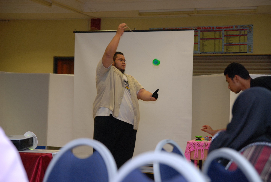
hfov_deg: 26.9
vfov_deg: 18.3
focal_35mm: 75
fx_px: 566
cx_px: 136
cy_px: 91
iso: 500
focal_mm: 50
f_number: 2.8
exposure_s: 1/60
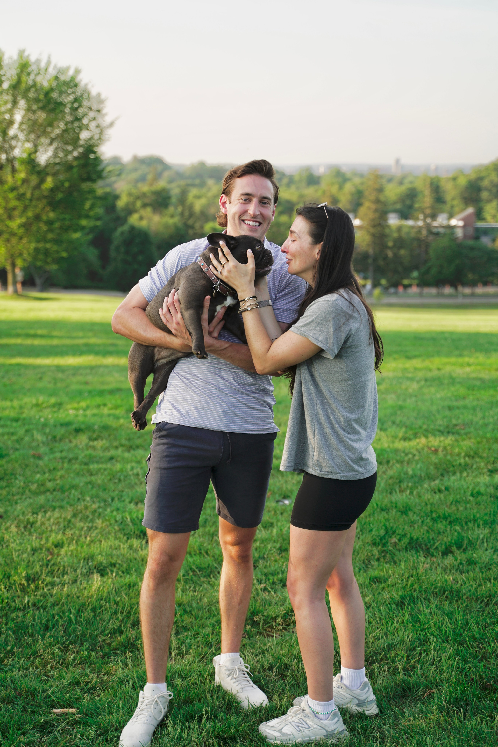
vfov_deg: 40.3
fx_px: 1016
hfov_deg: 27.5
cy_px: 374
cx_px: 249
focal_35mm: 49
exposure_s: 1/400
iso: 100
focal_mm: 49
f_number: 2.8
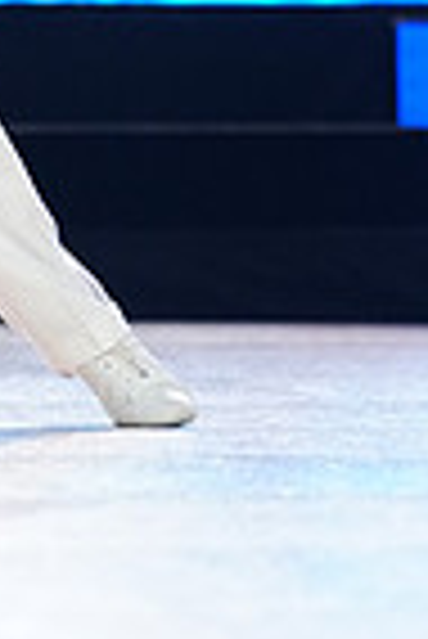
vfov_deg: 3.9
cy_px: -279
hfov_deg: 2.6
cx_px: -282
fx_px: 9392
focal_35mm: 528
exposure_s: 1/500
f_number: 2.8
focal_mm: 129
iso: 2000
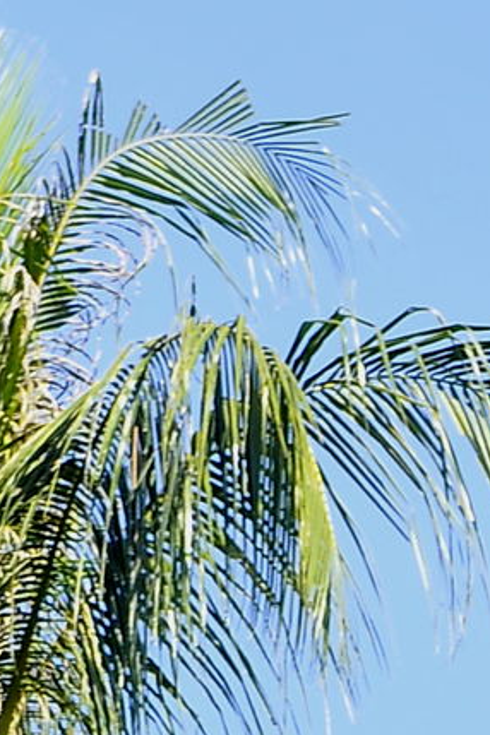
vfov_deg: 2.9
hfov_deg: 1.9
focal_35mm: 707
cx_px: 817
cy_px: 2214
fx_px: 14433
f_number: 10
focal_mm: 70
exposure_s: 1/100
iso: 200
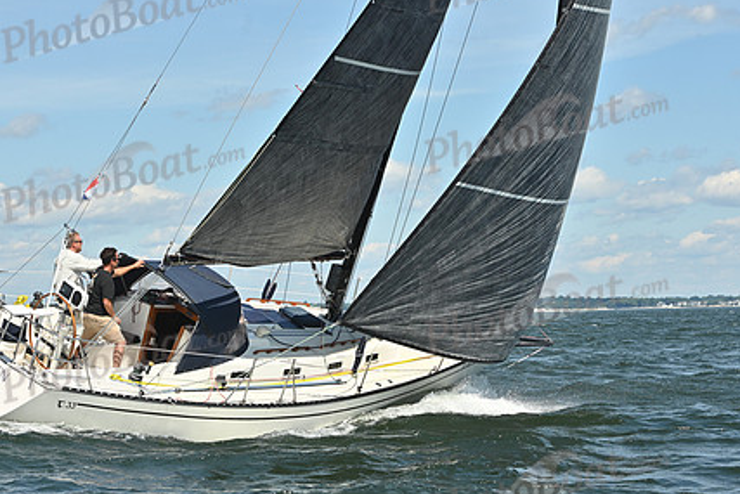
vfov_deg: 14.4
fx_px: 1953
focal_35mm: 95
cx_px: 336
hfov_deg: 21.4
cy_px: 244
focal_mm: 70
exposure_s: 1/1250
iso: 250
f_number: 7.1
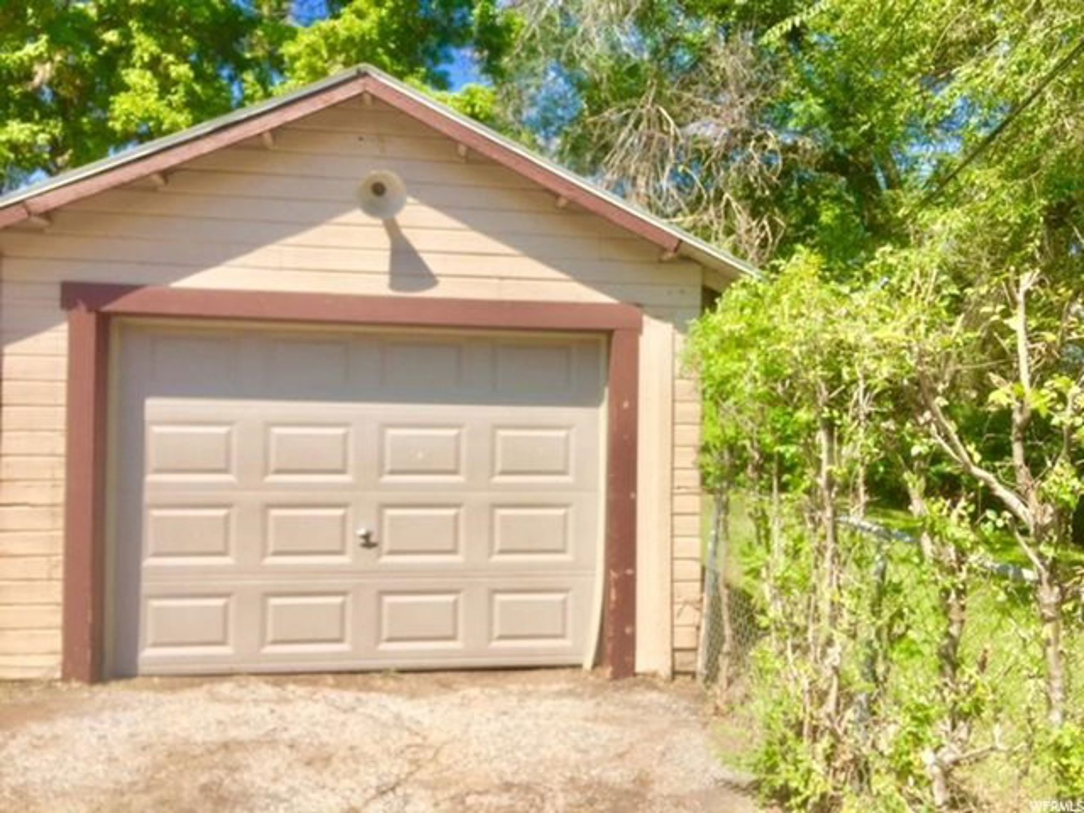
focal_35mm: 29
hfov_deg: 61.7
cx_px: 542
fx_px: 908
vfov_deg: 48.2
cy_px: 406
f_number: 2.2
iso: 32
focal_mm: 4.15
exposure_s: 1/1464
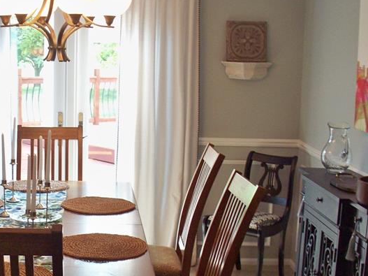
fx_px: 723
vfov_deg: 21.6
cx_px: 57
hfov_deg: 27.8
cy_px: 153
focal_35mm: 68
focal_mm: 7.54
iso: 200
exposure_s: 1/30
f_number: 2.8
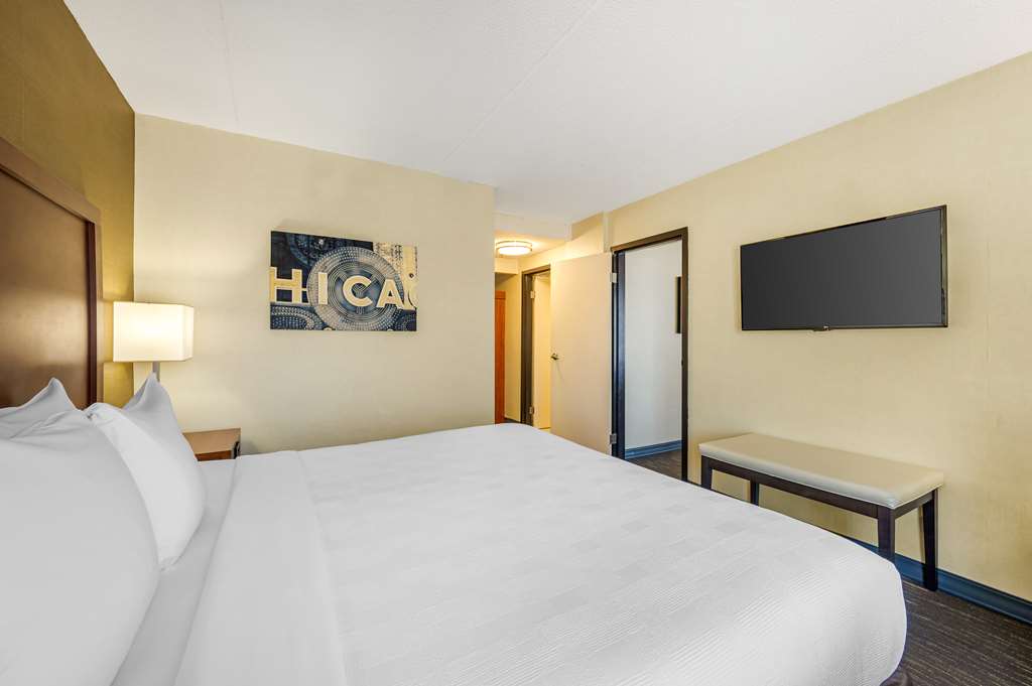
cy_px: 343
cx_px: 516
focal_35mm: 14
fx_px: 401
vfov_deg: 81.1
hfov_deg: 104.3
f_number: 10
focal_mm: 14
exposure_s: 1/15
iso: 200
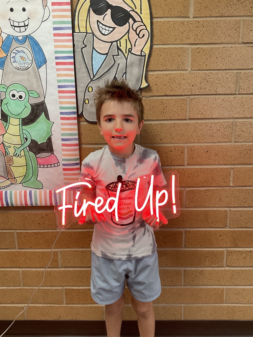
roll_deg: +0.4
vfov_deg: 61.7
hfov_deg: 48.2
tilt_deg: -12.6
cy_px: 168
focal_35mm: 29
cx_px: 126
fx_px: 283
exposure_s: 1/60
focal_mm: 3
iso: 160
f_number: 1.8
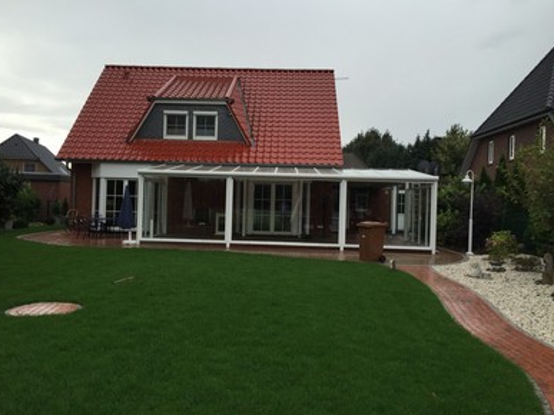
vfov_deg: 46.8
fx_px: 480
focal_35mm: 30
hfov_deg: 60.0
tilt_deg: -0.2
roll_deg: -1.7
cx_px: 272
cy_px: 203
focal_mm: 4.15
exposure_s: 1/791
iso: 32
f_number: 2.2
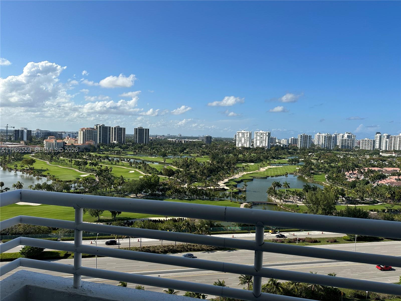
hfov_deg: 71.6
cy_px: 150
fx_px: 278
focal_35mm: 24
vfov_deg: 56.8
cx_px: 200
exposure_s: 1/5848
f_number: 1.78
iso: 80
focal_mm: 6.86
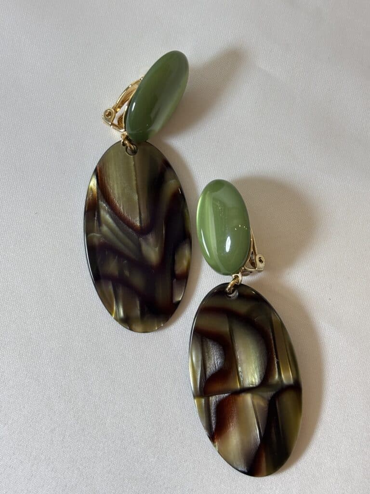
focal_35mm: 52
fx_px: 741
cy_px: 247
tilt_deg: -88.0
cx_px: 185
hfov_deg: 28.0
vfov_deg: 36.8
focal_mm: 5.96
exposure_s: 1/100
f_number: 1.6
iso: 40
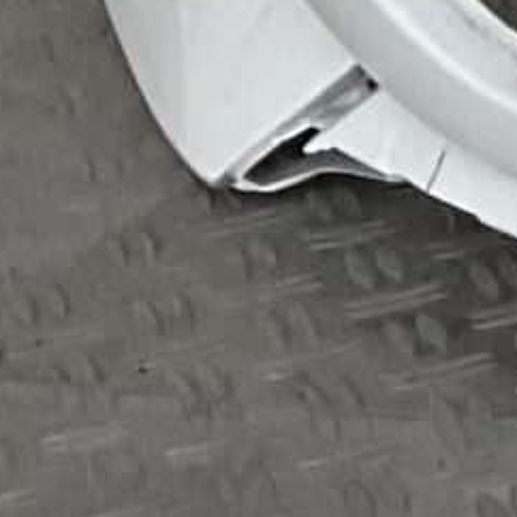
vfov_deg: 6.4
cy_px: -92
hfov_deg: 5.2
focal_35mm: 271
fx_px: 4579
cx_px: 2566
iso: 50
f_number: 1.8
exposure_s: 1/100
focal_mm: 3
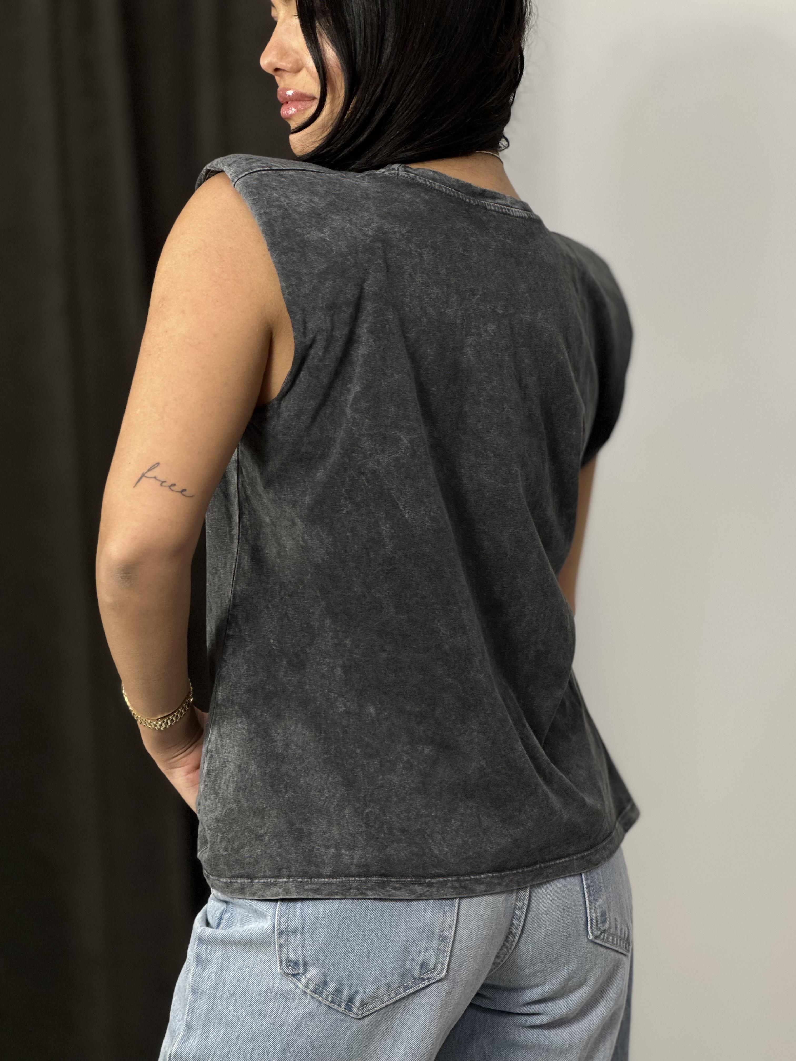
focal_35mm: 77
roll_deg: +0.2
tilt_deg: -2.6
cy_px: 530
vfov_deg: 25.3
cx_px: 398
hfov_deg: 19.1
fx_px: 2361
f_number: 2.8
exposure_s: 1/33
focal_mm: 9
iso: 125
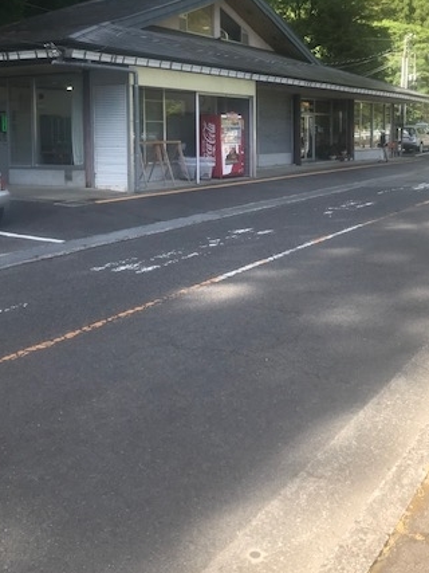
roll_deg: -0.4
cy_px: 174
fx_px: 694
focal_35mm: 42
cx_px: 267
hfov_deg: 34.2
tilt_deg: -3.3
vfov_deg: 43.9
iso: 20
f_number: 1.8
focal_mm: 3.99
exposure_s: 1/573
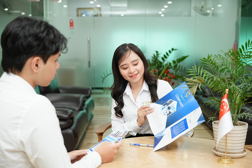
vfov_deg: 27.3
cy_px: 84
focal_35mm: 50
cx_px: 126
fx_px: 347
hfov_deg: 40.0
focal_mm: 49.5
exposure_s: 1/250
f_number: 3.5
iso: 500
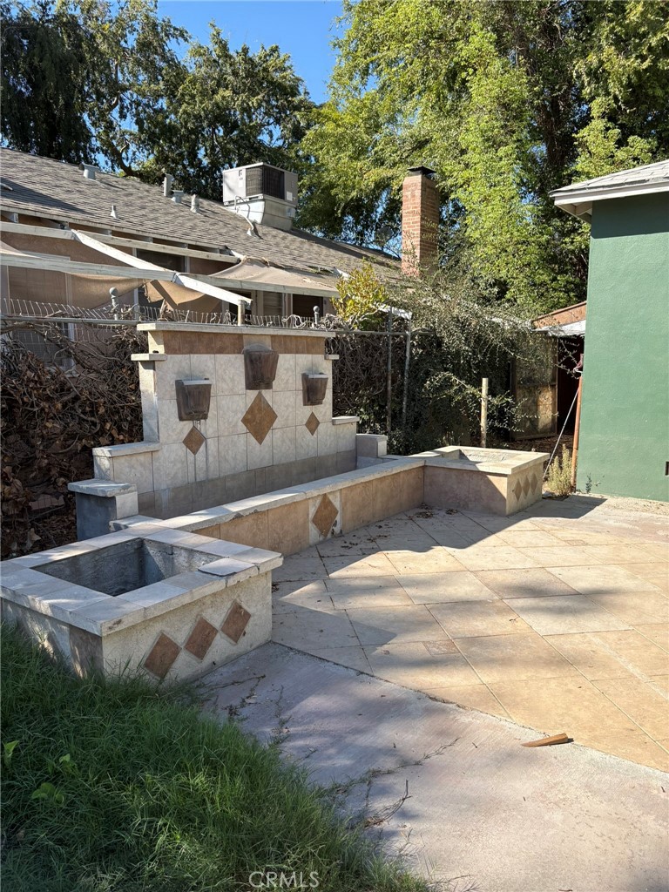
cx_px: 334
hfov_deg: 53.1
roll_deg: +1.0
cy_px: 446
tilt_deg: -5.2
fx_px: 670
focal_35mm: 26
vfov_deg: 67.3
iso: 50
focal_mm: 5.96
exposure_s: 1/1420
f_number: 1.6
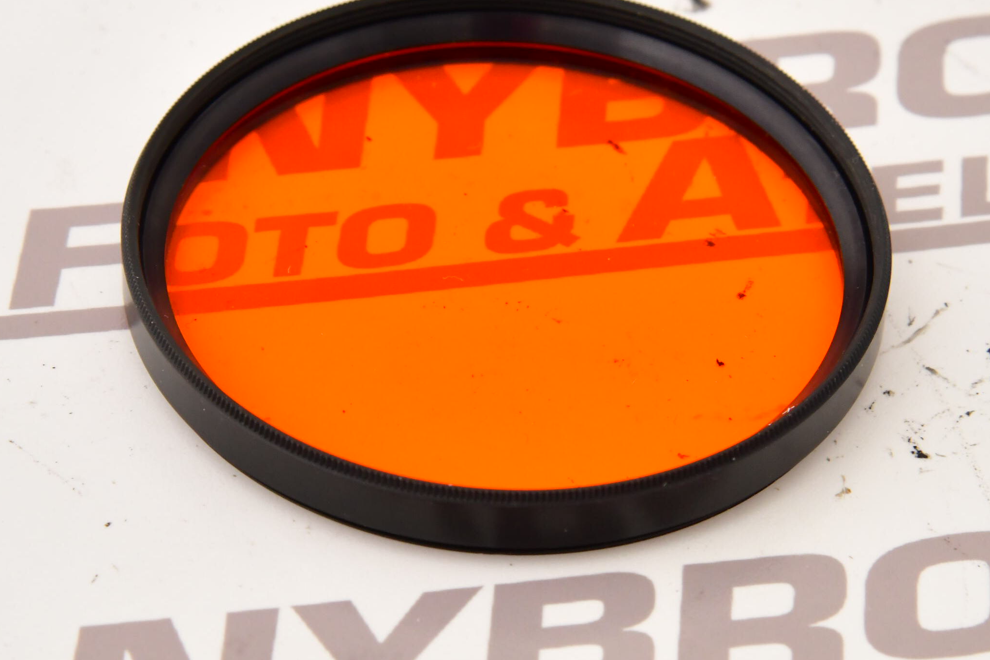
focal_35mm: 150
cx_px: 497
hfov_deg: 13.7
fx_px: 4125
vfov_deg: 9.2
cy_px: 342
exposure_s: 1/160
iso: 1600
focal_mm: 120
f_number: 13
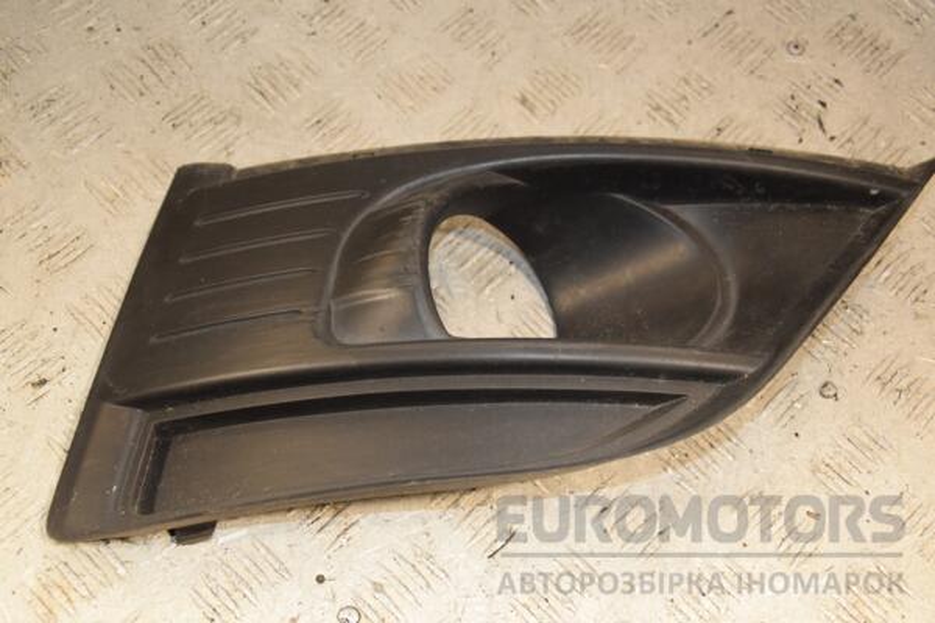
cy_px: 312
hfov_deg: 37.9
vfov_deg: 25.8
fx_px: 1363
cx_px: 468
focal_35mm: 52
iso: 800
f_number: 5.6
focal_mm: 35
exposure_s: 1/200
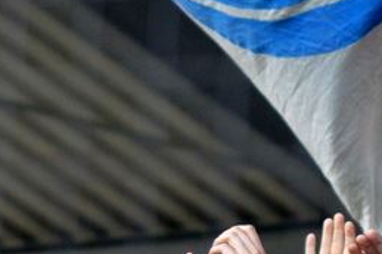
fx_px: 5161
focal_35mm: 487
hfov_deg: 4.2
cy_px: -211
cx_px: 358
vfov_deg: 2.8
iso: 800
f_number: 2.8
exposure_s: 1/640
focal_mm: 70
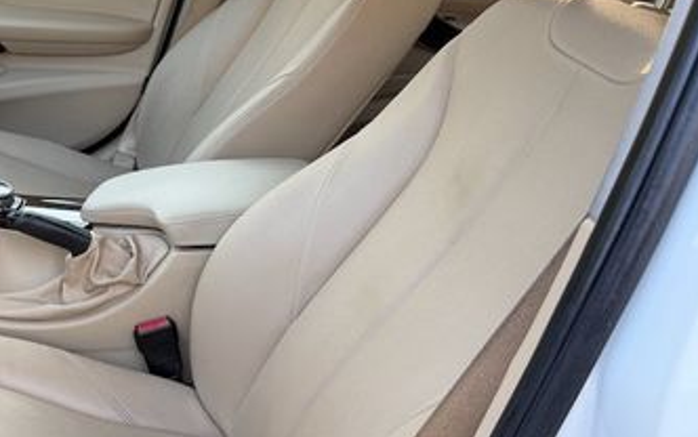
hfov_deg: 38.2
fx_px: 933
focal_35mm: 49
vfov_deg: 26.4
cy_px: 242
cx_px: 65
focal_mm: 6.76
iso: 80
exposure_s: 1/121
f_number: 1.78
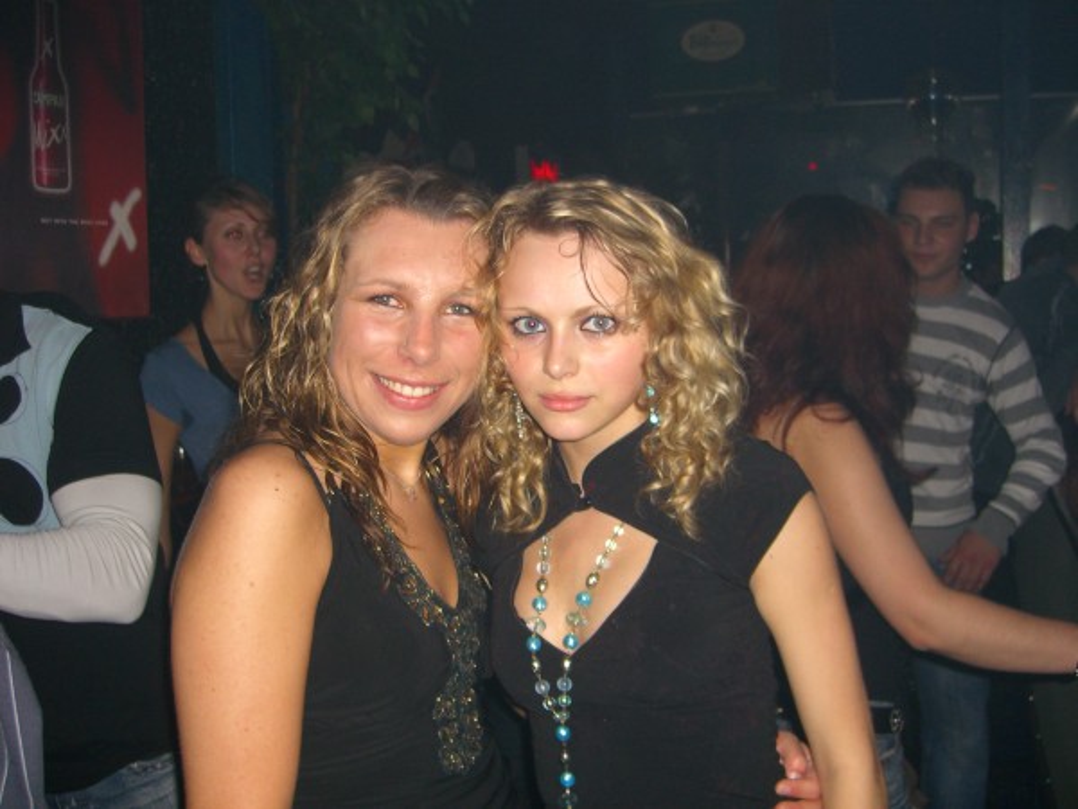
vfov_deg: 37.7
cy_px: 404
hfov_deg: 49.0
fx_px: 1183
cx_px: 539
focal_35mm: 38
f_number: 2.8
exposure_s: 1/60
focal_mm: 7.9
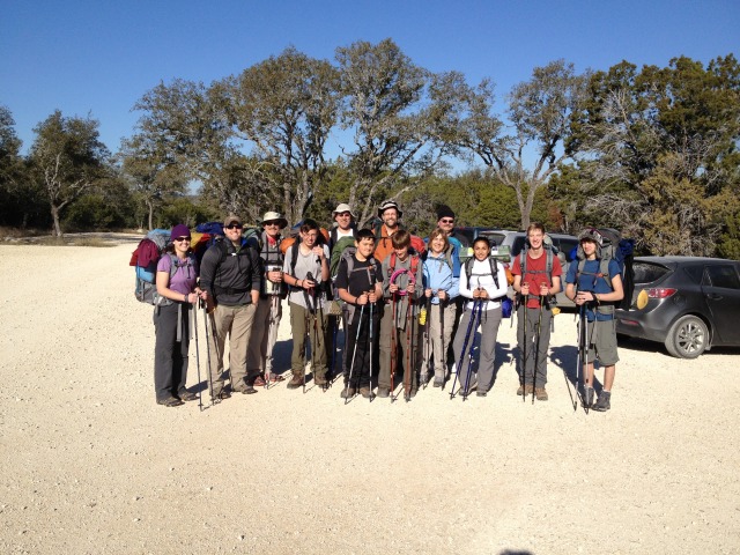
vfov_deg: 40.7
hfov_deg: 52.6
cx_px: 370
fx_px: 748
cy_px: 278
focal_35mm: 35
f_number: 2.4
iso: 50
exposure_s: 1/2208
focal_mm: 4.28
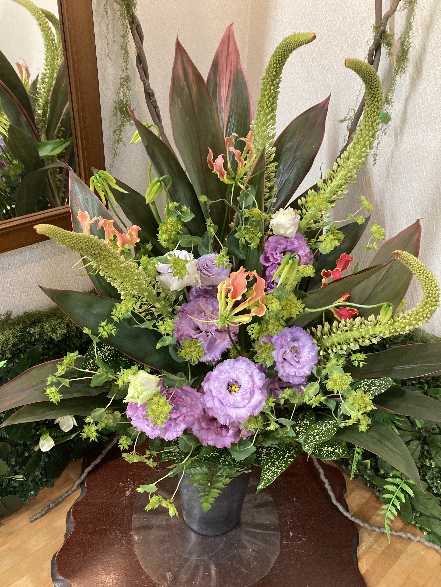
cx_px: 220
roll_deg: -4.0
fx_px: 476
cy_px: 294
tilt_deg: -31.1
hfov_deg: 49.7
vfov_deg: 63.4
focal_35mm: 28
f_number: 1.8
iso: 250
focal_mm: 4
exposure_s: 1/40
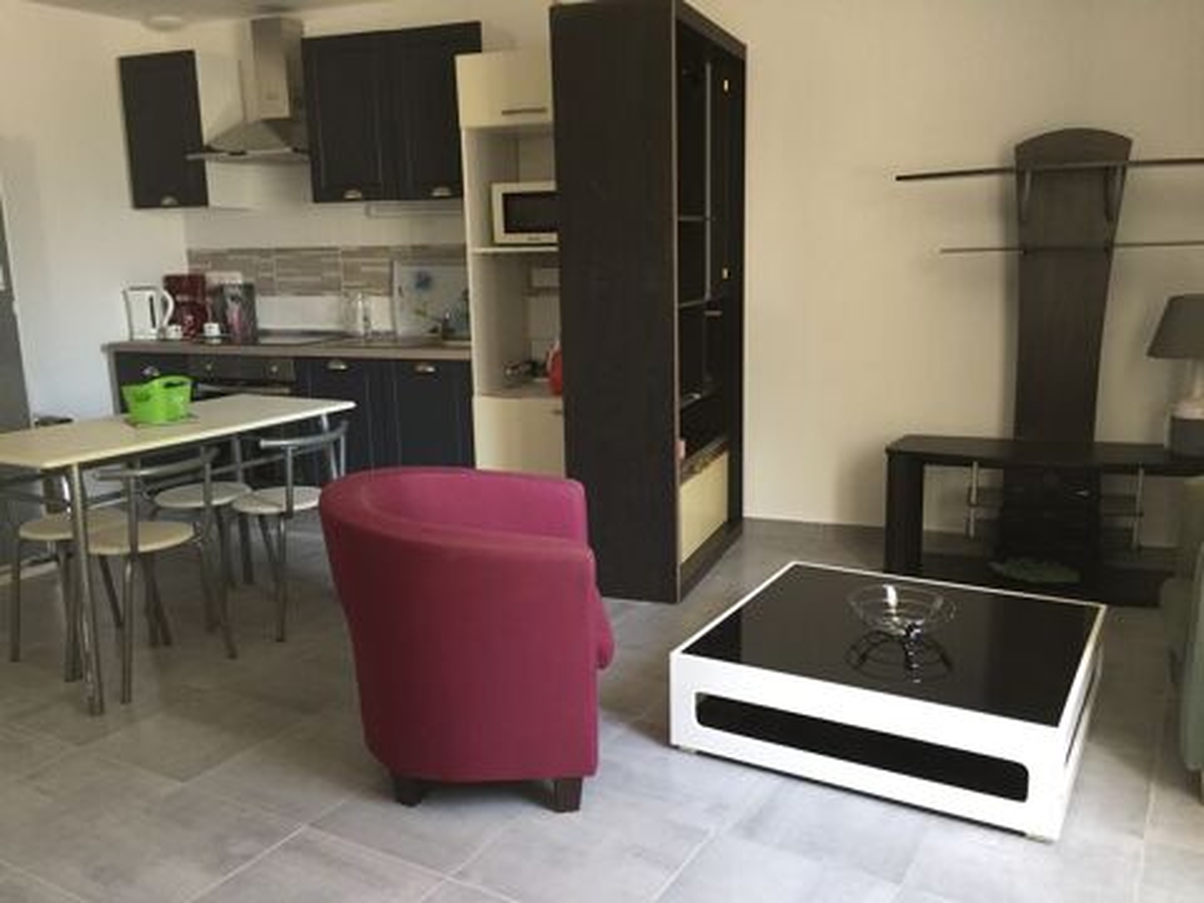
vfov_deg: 48.2
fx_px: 1009
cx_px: 602
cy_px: 452
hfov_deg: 61.7
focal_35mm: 29
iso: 160
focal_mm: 4.15
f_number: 2.2
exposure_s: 1/33
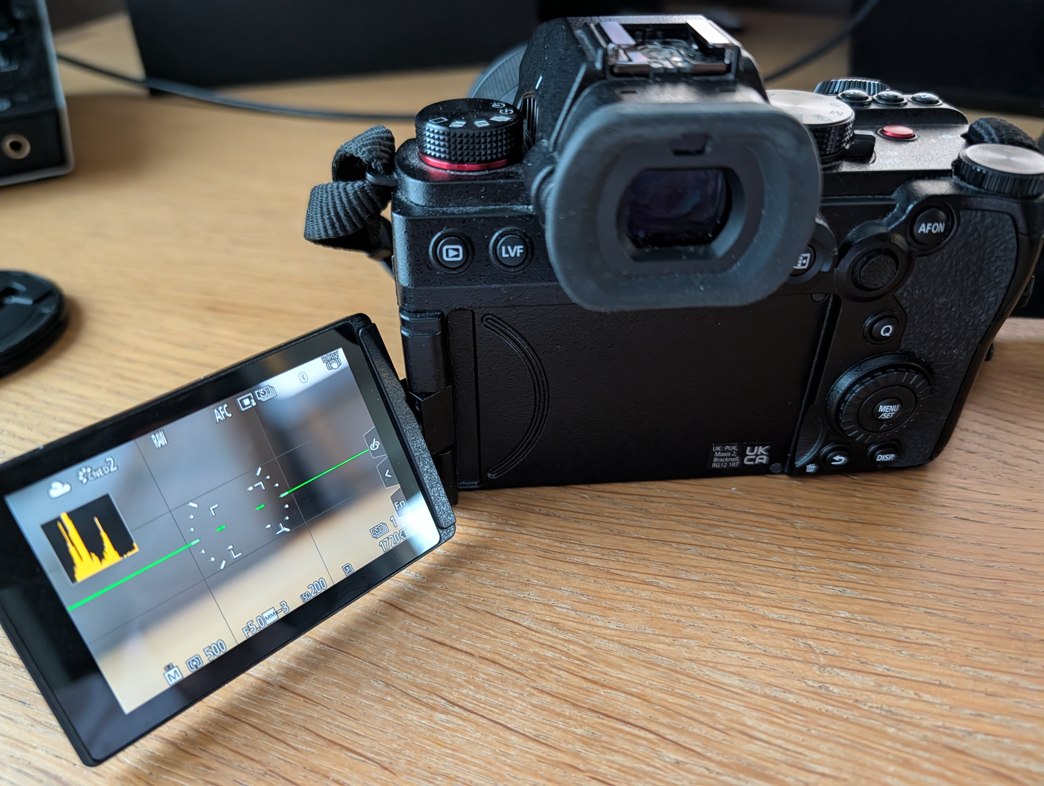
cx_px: 522
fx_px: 725
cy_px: 393
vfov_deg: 56.9
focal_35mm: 24
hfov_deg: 71.5
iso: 1316
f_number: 1.68
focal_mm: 6.9
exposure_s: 1/79.7
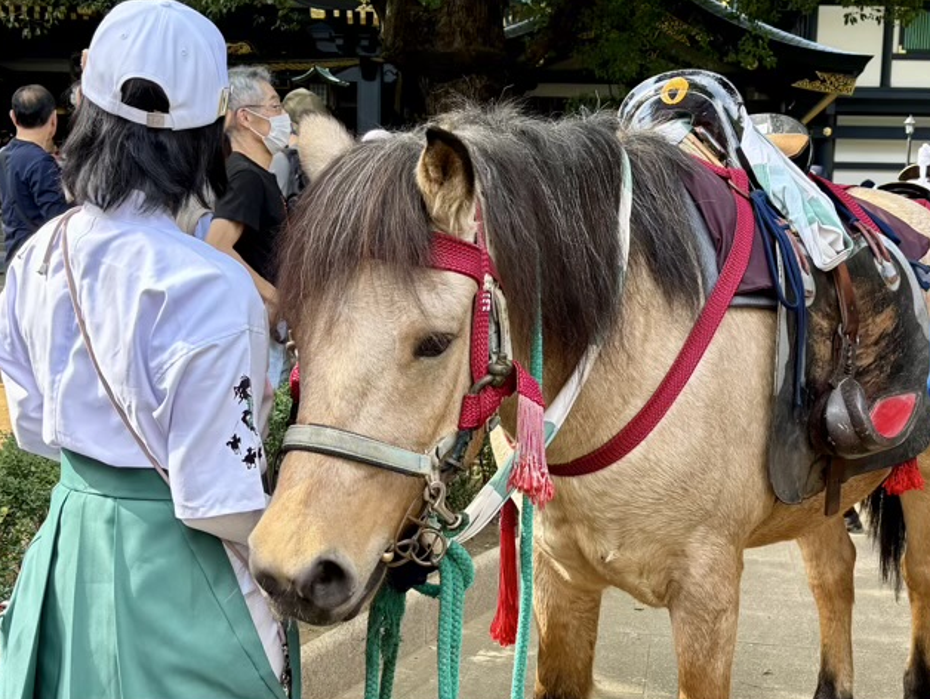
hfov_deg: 61.6
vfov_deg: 48.2
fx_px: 780
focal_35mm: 29
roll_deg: -2.1
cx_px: 498
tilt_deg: -9.1
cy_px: 324
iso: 40
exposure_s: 1/142
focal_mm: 5.96
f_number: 1.6
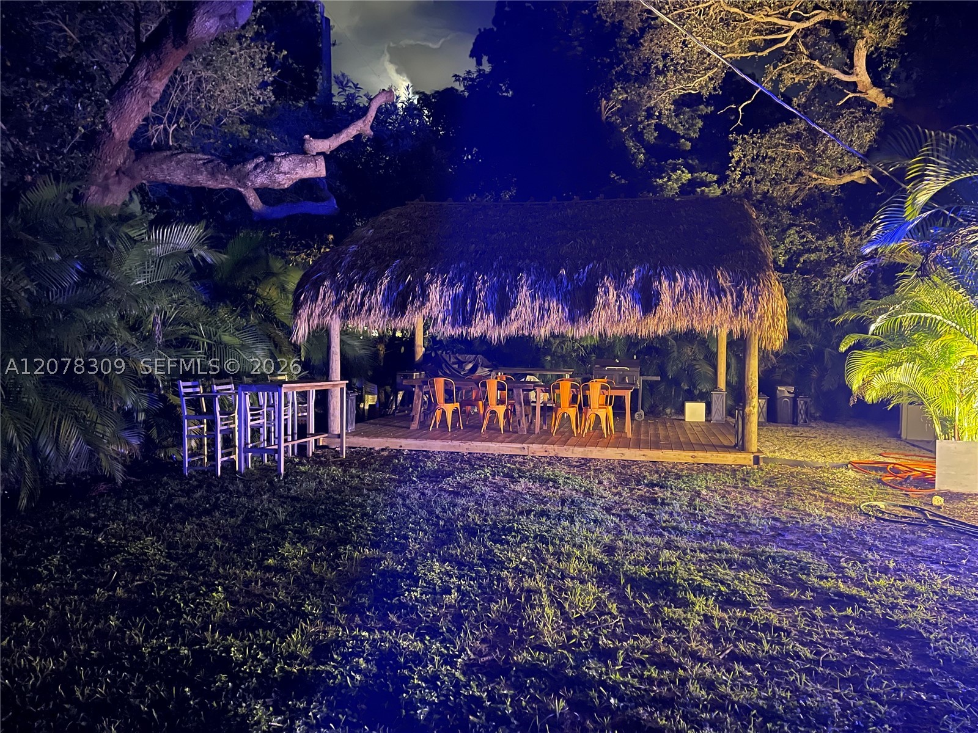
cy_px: 366
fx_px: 706
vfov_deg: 54.9
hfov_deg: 69.4
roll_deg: -0.2
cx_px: 489
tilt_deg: -2.7
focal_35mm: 25
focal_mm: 5.1
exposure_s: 1/9
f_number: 1.6
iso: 1600
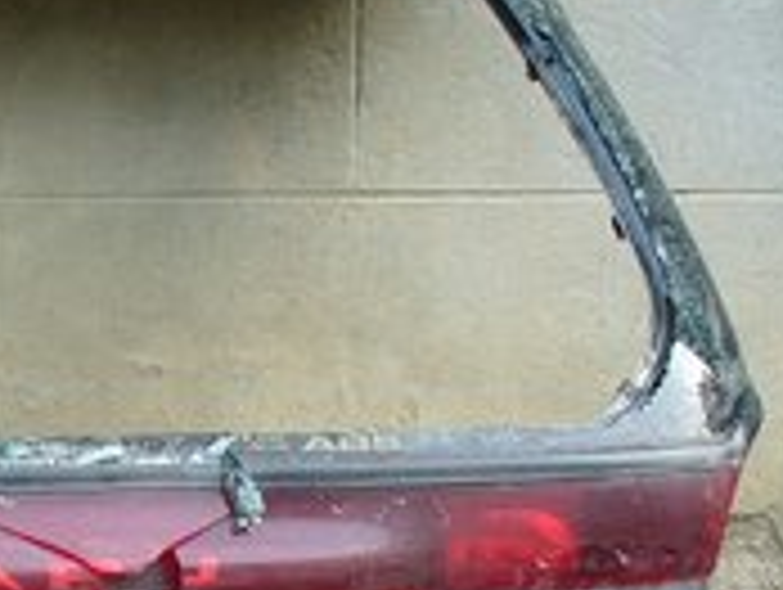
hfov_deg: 21.7
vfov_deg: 17.4
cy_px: 396
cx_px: -90
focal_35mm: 85
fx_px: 1925
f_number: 2.8
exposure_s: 1/60
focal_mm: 6.1
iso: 80
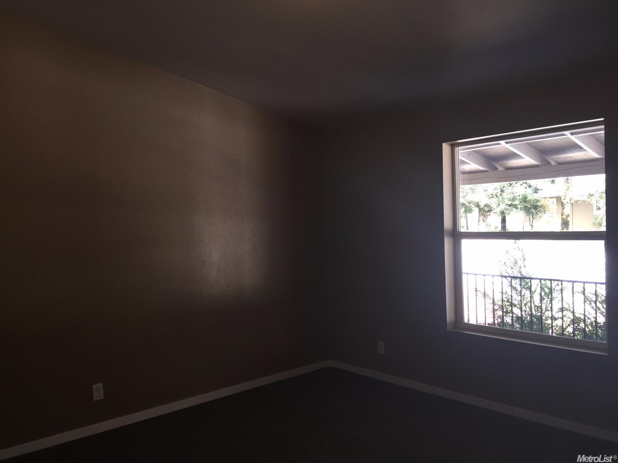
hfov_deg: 61.7
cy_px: 232
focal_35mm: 29
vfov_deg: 48.2
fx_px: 518
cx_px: 309
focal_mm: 4.15
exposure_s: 1/30
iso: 64
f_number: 2.2
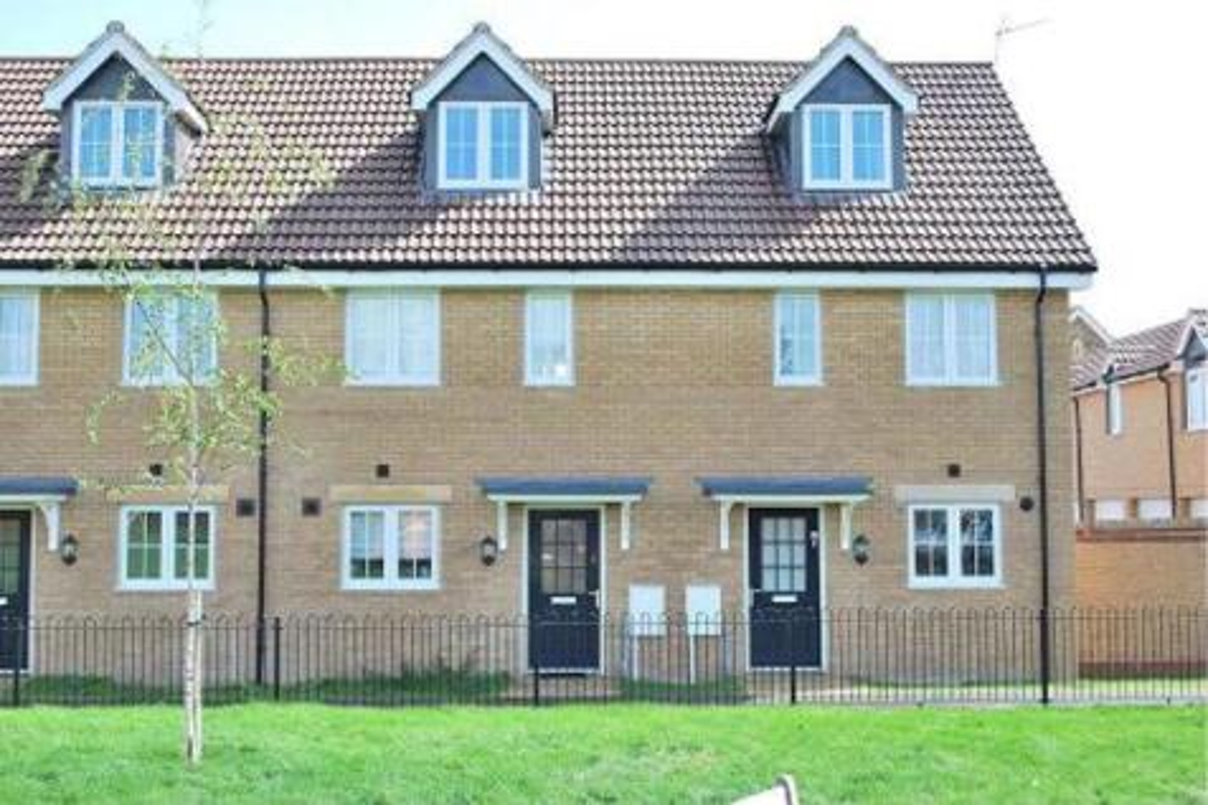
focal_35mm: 42
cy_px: 402
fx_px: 1409
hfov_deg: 46.4
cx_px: 604
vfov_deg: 31.9
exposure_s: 1/125
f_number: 5.6
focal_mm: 28
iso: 100
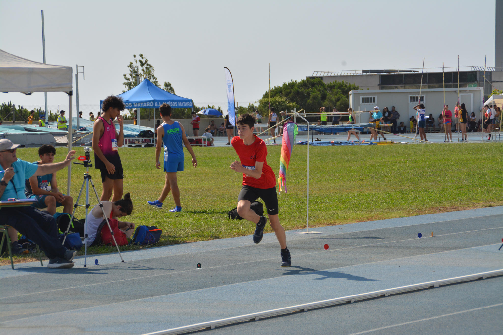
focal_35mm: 150
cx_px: 252
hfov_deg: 13.7
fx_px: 2096
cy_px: 168
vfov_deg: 9.1
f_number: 7.1
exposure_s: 1/1600
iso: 400
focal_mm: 100
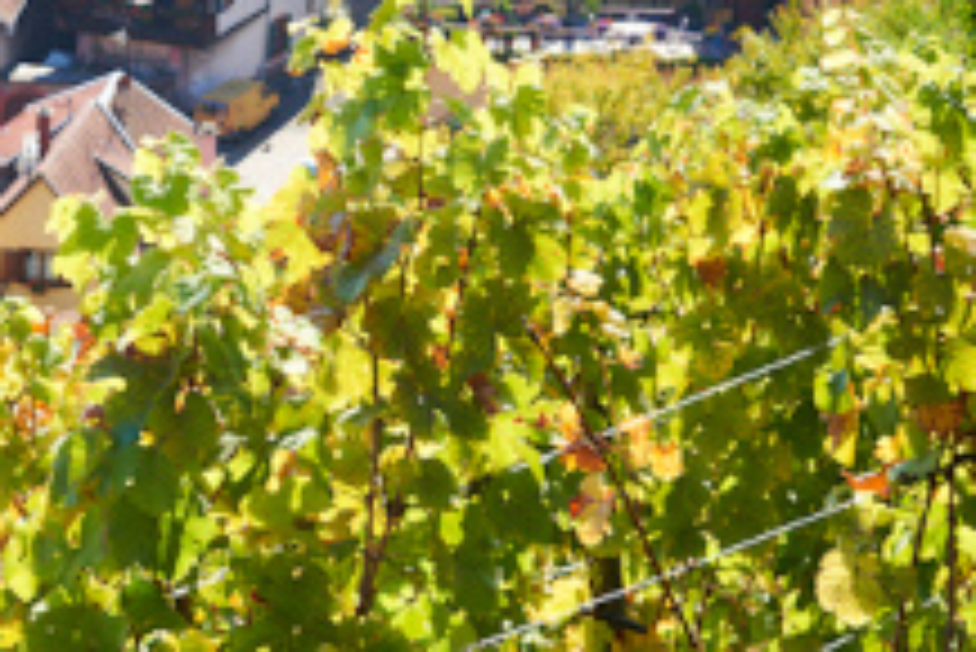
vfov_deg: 8.5
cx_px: -139
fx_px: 4368
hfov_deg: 12.5
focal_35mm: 161
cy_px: 317
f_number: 11
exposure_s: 1/30
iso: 200
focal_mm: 50
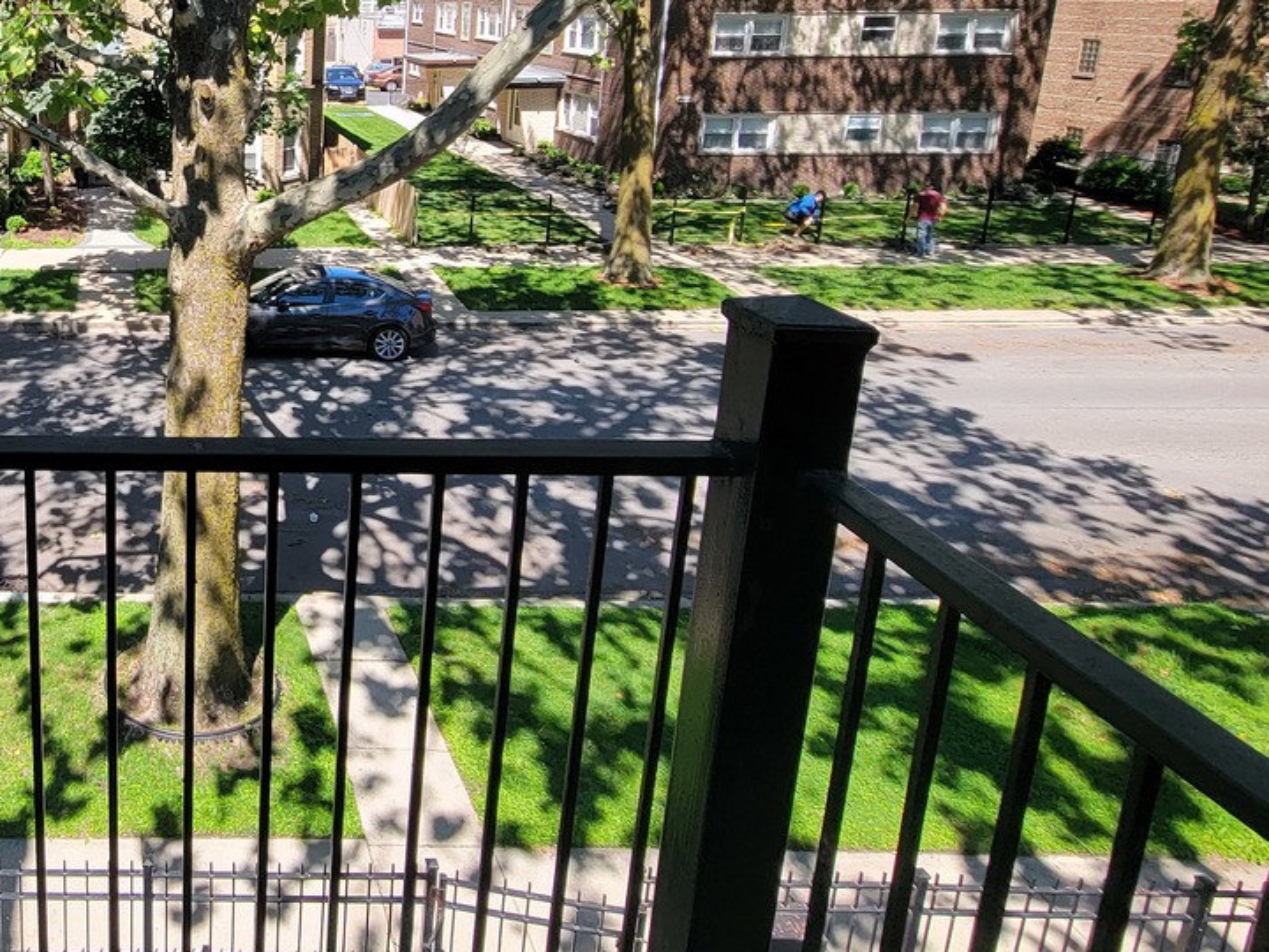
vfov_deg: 50.4
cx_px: 88
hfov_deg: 56.4
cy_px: 215
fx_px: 953
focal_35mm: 26
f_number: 2.2
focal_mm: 2.2
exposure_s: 1/607
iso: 50
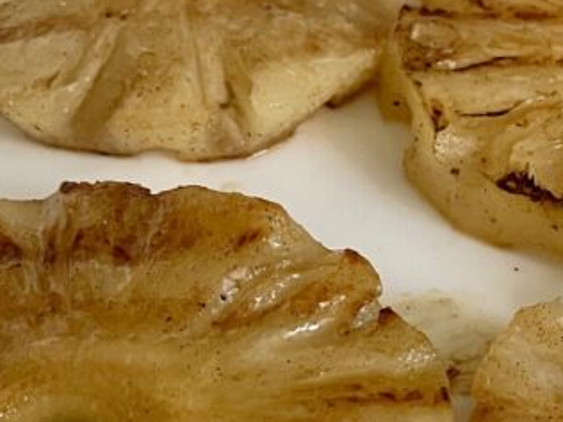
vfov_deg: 18.1
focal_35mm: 81
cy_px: 331
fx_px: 1317
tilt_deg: -48.7
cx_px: 579
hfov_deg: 23.0
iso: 500
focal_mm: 5.1
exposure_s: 1/60
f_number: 1.6
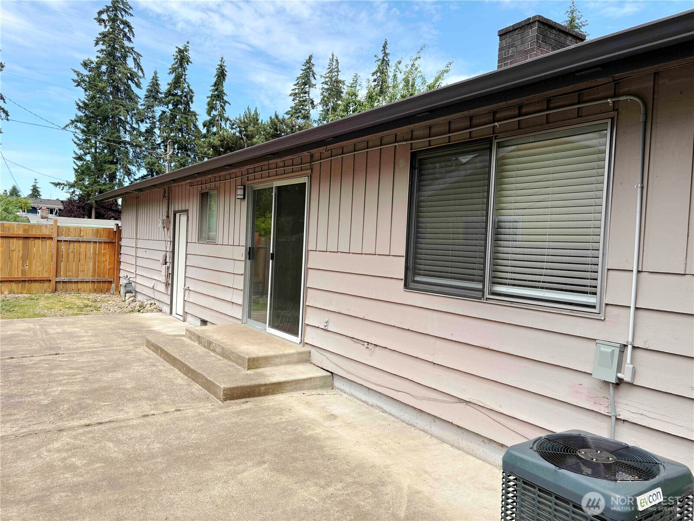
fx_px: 521
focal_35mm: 26
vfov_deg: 53.1
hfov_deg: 67.3
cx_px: 347
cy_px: 260
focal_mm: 5.96
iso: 50
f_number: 1.6
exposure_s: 1/1848
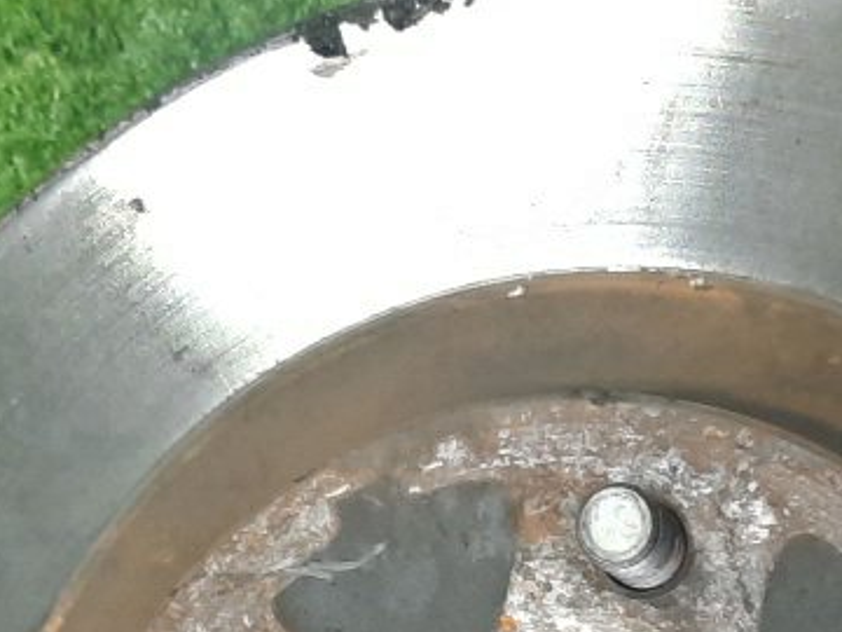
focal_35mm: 100
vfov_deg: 13.9
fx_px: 2432
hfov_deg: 19.6
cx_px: 547
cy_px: 946
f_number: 2
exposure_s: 1/50
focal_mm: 4.6
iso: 346
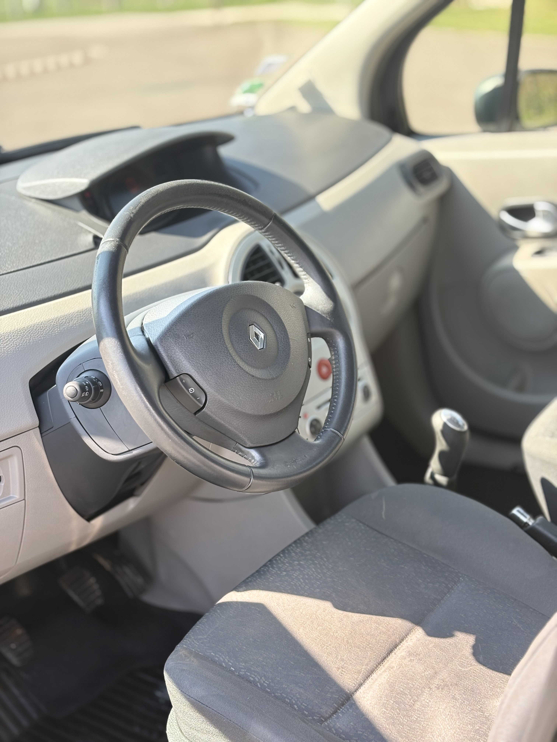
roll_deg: +7.0
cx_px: 278
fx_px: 1116
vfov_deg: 36.8
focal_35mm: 52
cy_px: 371
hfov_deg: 28.0
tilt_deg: -20.3
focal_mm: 5.96
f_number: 1.6
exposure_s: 1/243
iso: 50
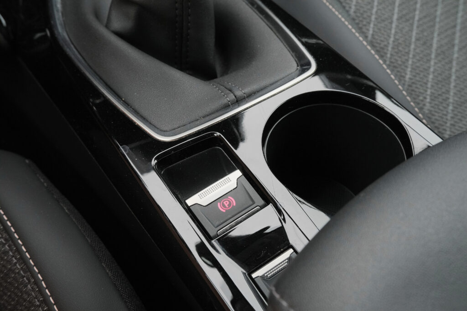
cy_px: 156
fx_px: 441
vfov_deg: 38.9
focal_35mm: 34
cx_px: 234
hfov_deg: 55.8
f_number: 8
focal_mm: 22.8
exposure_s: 1/250
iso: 1600
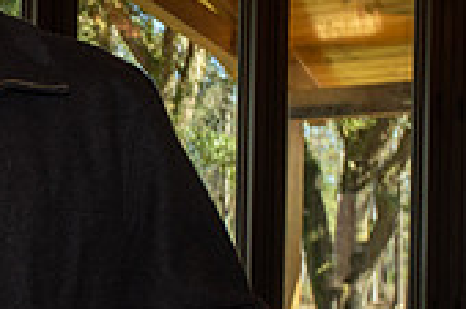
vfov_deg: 12.5
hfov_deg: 17.0
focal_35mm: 109
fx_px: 1410
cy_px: 216
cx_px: -225
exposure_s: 1/200
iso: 400
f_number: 4.5
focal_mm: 32
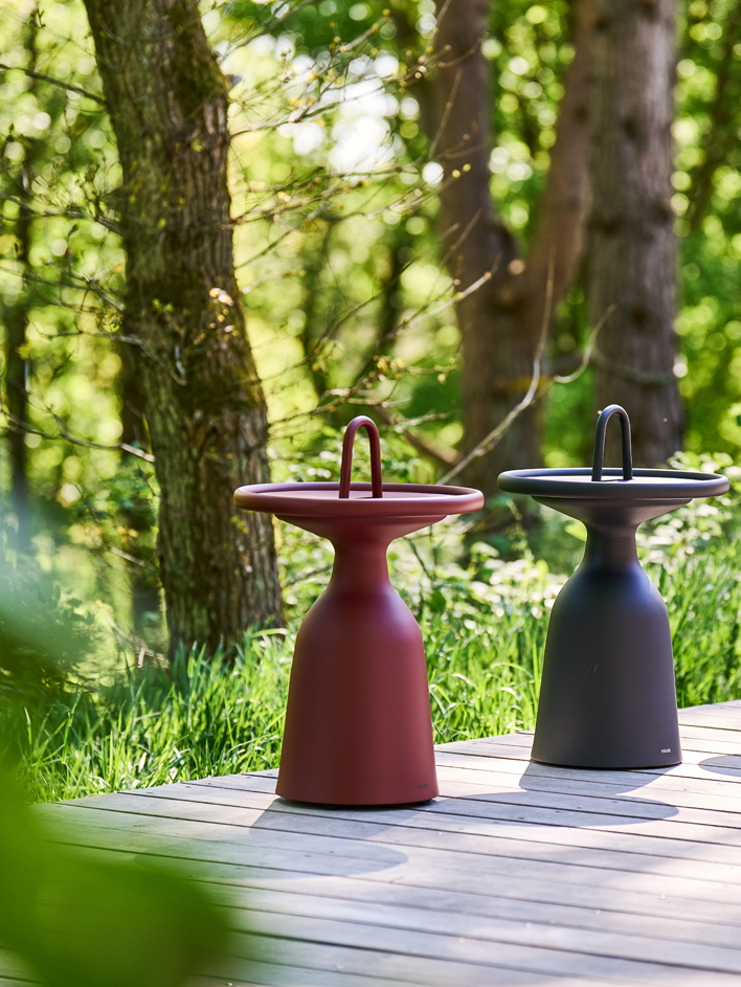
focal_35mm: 159
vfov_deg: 12.4
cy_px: 519
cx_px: 561
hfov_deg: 9.3
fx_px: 4535
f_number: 2.8
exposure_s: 1/250
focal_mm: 104
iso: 125
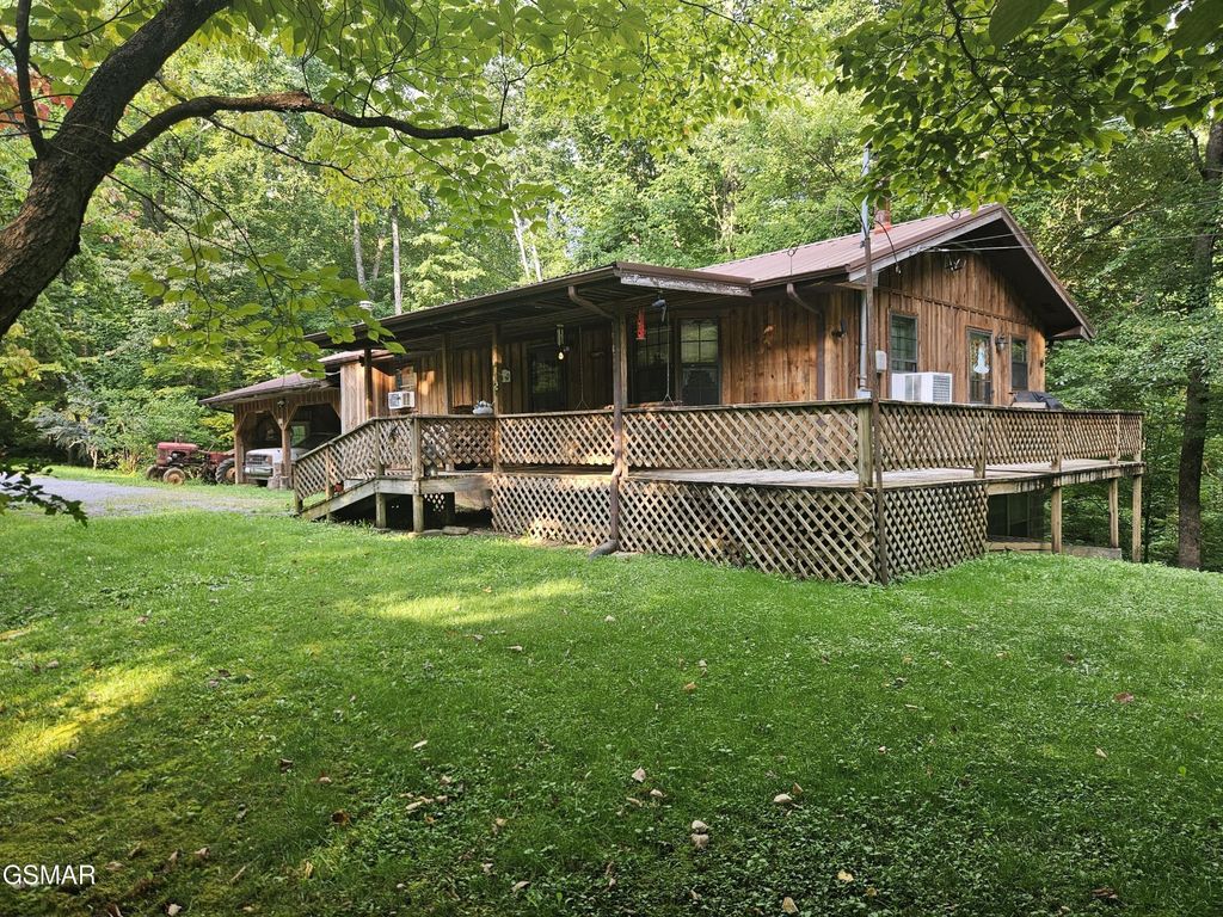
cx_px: 612
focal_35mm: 23
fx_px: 813
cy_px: 458
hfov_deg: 73.9
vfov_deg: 58.9
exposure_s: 1/120
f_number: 1.8
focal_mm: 5.4
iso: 32
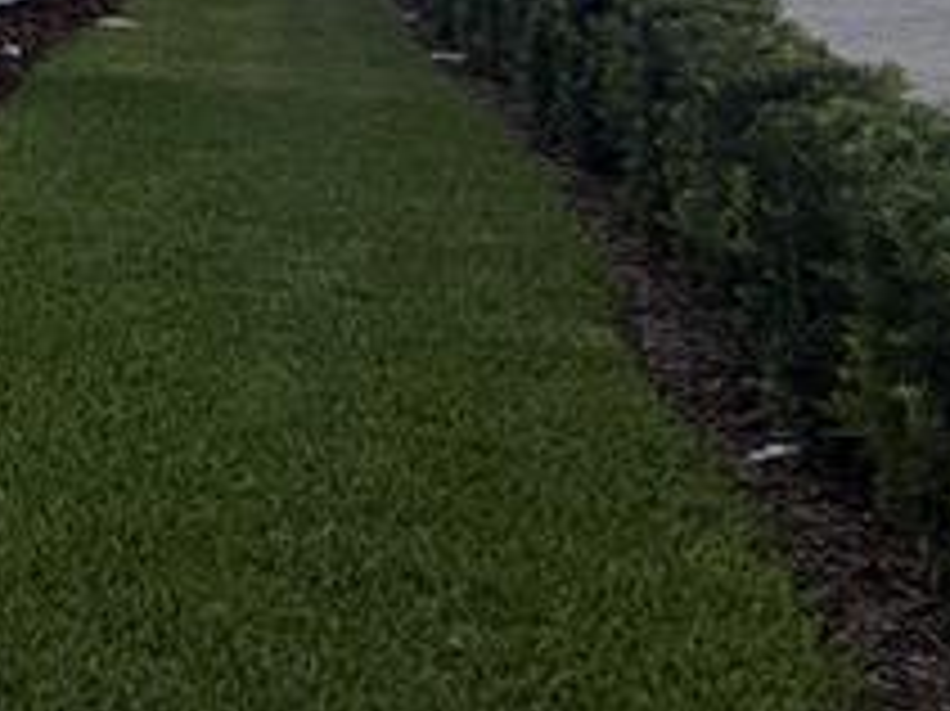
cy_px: -220
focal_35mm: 68
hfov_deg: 16.7
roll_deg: -0.1
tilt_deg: +3.9
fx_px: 1865
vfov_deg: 19.8
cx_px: -1153
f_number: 2.2
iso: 20
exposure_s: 1/1339
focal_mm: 2.22
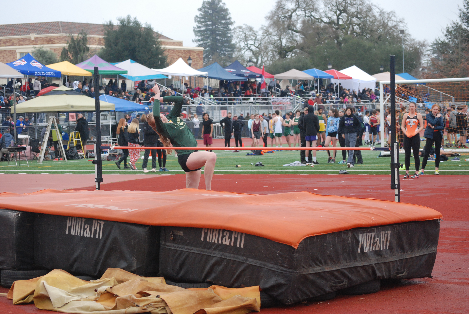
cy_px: 157
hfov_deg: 20.0
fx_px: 1330
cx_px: 234
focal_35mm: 102
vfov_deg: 13.5
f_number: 7.1
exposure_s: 1/800
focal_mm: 68
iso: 1000
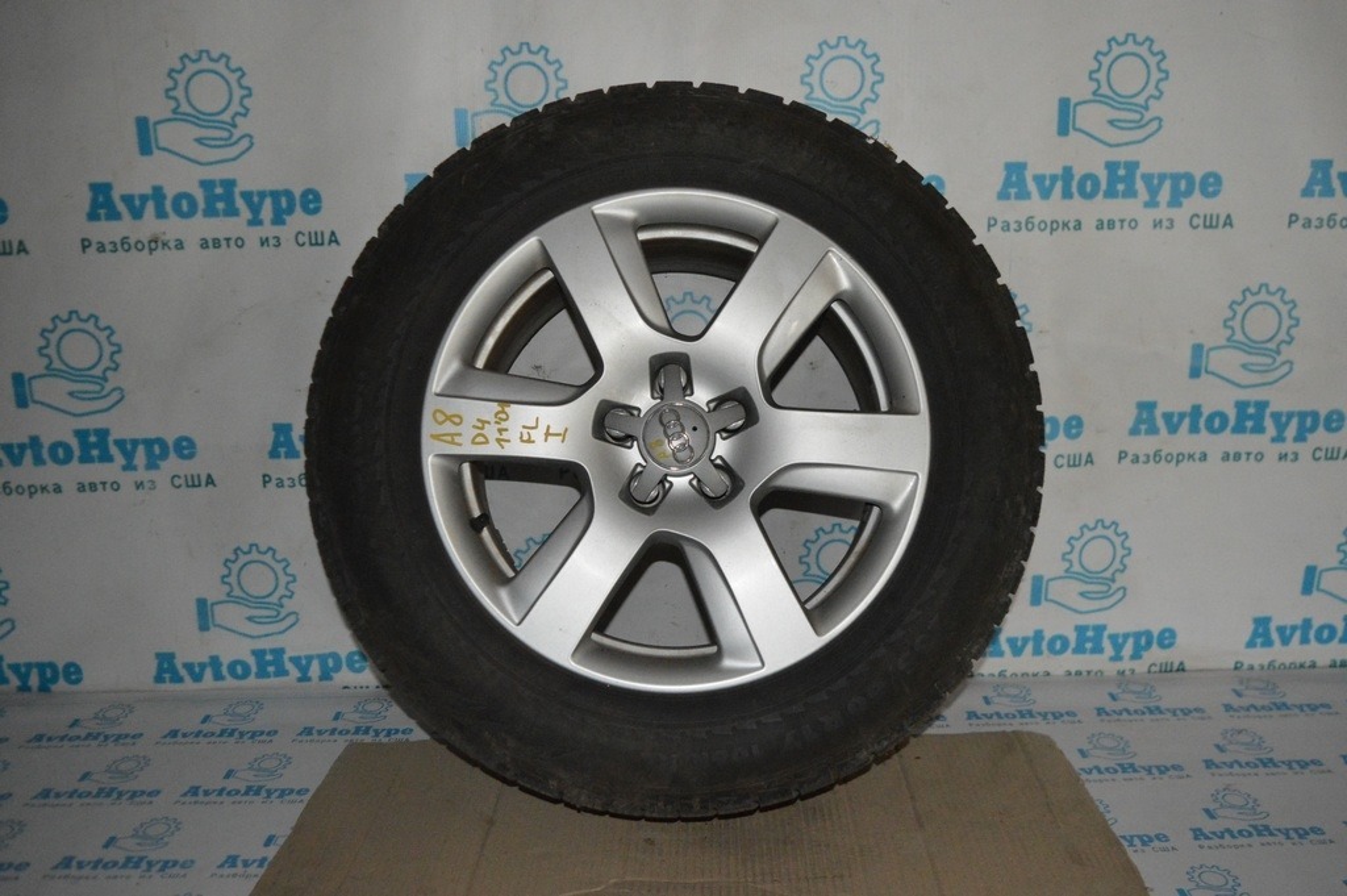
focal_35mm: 32
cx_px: 674
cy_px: 448
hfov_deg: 59.5
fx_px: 1178
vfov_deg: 41.6
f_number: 3.8
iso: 3200
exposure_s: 1/13
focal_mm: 21
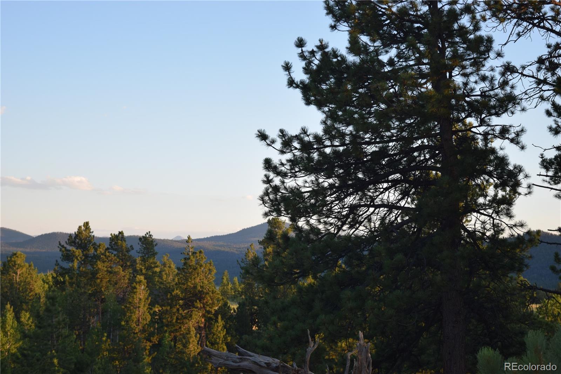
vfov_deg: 17.5
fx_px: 1215
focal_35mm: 78
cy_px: 187
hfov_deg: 26.0
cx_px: 280
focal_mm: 52
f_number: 5.6
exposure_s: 1/125
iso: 200
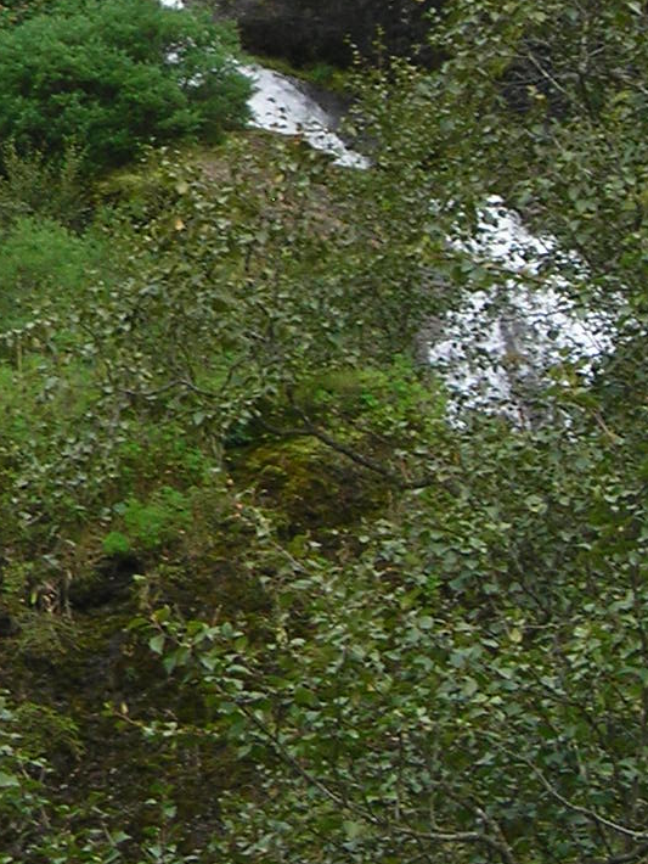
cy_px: -130
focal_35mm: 281
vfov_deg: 7.0
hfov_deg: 5.2
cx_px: -362
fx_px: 7009
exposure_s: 1/117
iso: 50
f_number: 4.2
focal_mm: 12.7
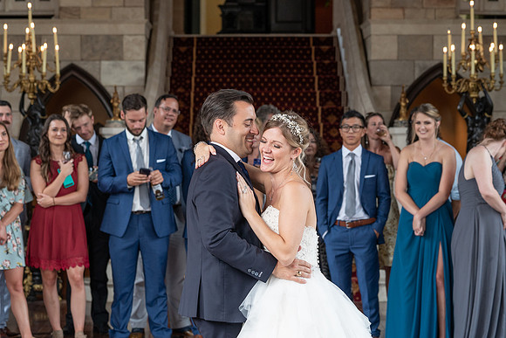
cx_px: 255
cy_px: 161
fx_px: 1352
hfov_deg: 21.2
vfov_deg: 14.2
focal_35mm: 96
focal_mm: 89
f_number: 5
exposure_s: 1/200
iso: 1000
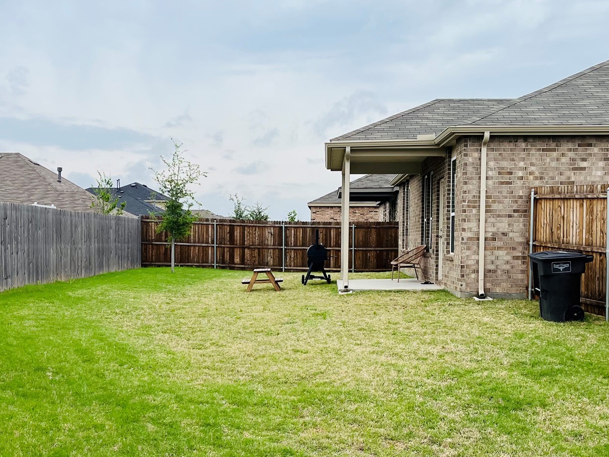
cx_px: 290
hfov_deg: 42.9
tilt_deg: -2.2
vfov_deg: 32.8
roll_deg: +0.5
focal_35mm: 44
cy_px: 265
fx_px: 774
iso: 50
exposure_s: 1/3521
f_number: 1.6
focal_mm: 5.1
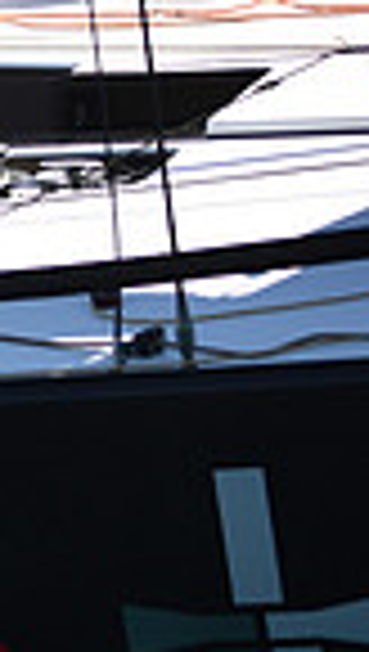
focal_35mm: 293
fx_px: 5076
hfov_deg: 4.0
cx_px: -927
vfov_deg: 7.3
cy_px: 128
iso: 250
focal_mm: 70
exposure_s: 1/800
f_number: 2.8
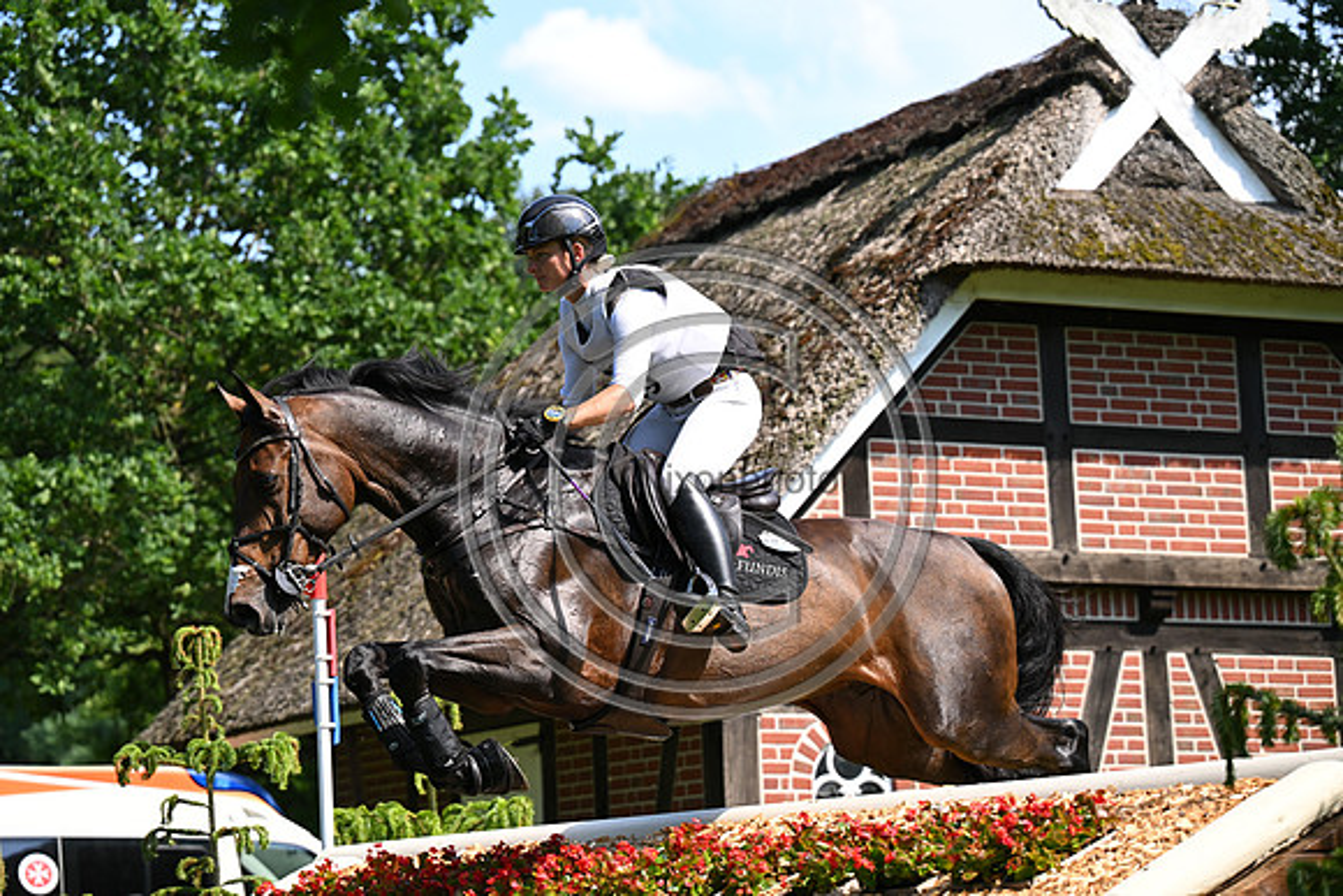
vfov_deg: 14.1
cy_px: 448
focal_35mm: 97
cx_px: 672
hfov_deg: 21.0
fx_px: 3619
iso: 400
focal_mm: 97
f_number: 3.5
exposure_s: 1/1600
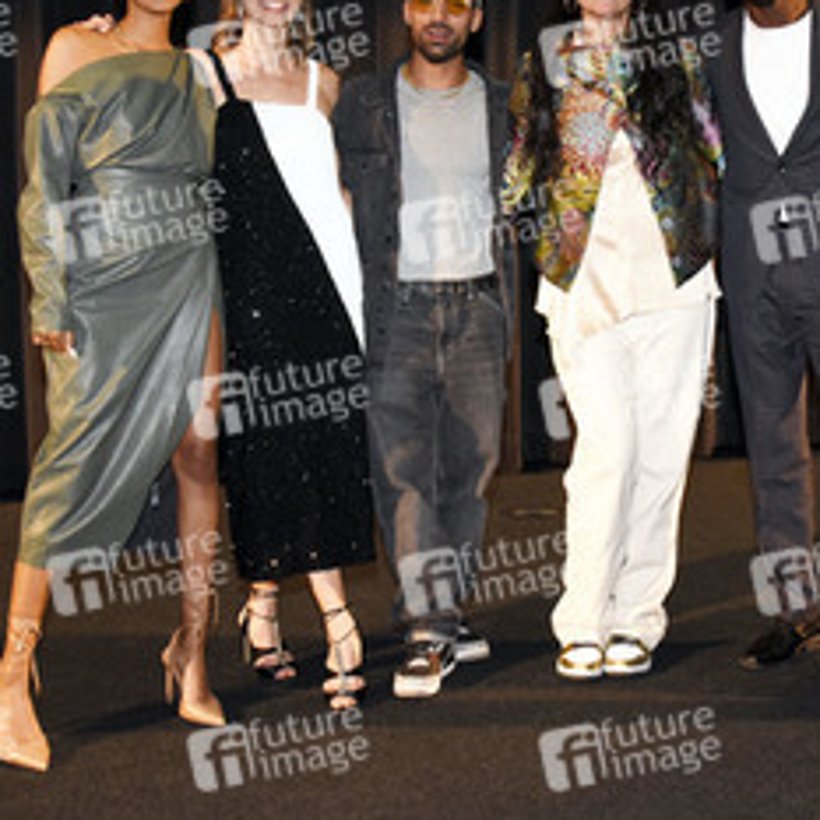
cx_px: 537
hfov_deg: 36.5
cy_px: 310
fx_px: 1233
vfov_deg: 36.6
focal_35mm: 46
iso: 3200
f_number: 6.3
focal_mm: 28
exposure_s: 1/60
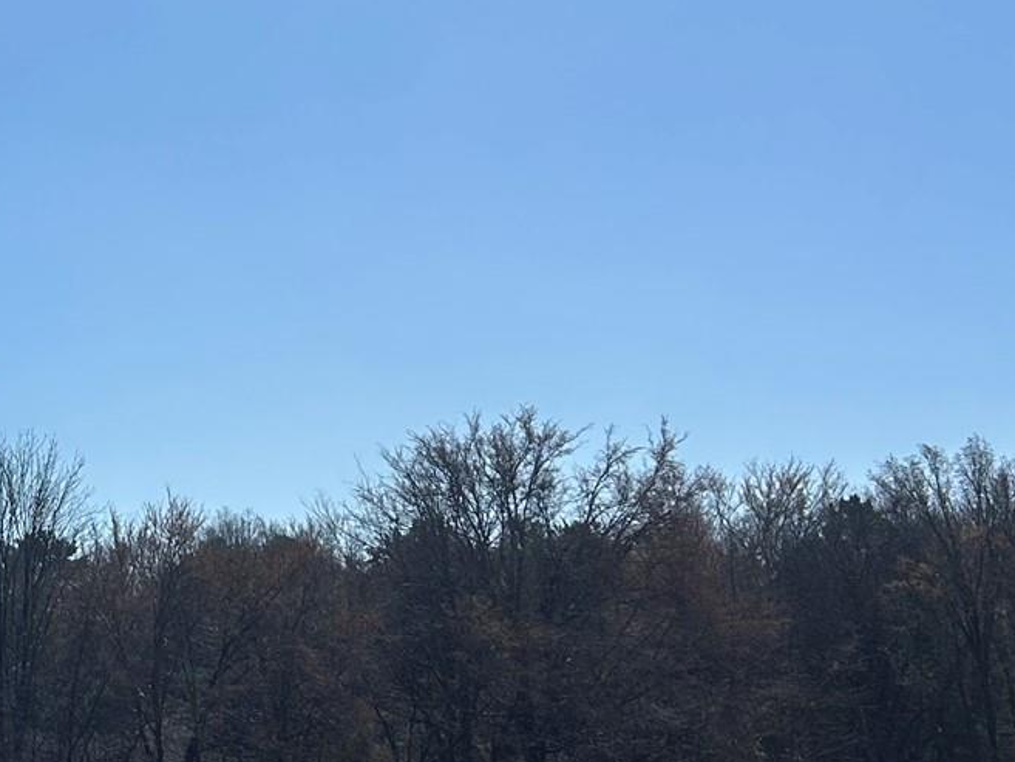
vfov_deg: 18.2
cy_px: 413
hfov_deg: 22.2
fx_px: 2375
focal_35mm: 81
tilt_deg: +8.5
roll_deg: +1.3
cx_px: -215
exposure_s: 1/8696
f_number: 1.5
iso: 50
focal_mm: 5.7
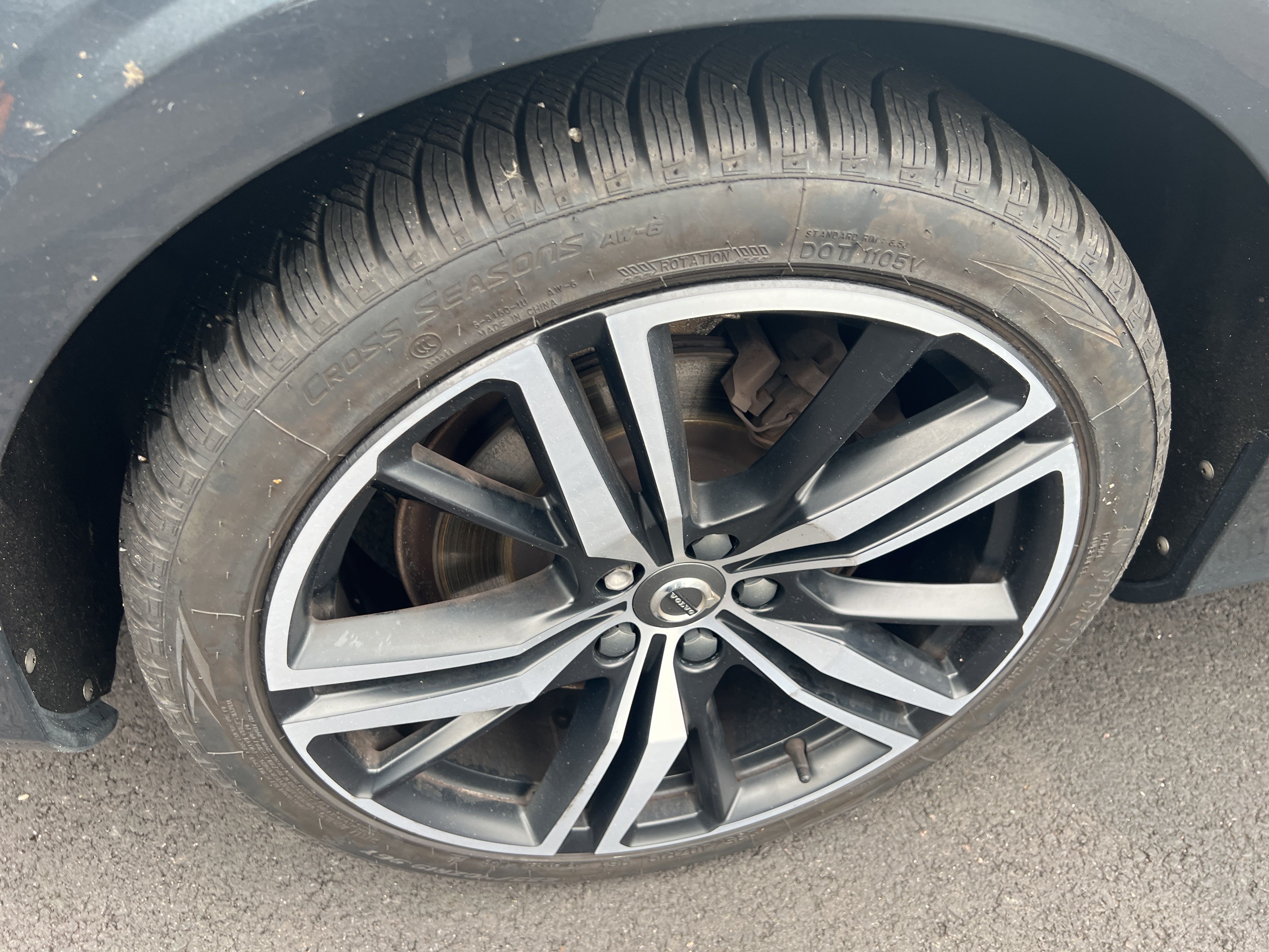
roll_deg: -0.6
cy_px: 476
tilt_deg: -42.1
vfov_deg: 53.1
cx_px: 634
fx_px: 953
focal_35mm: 26
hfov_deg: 67.3
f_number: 1.5
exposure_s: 1/121
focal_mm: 5.7
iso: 50
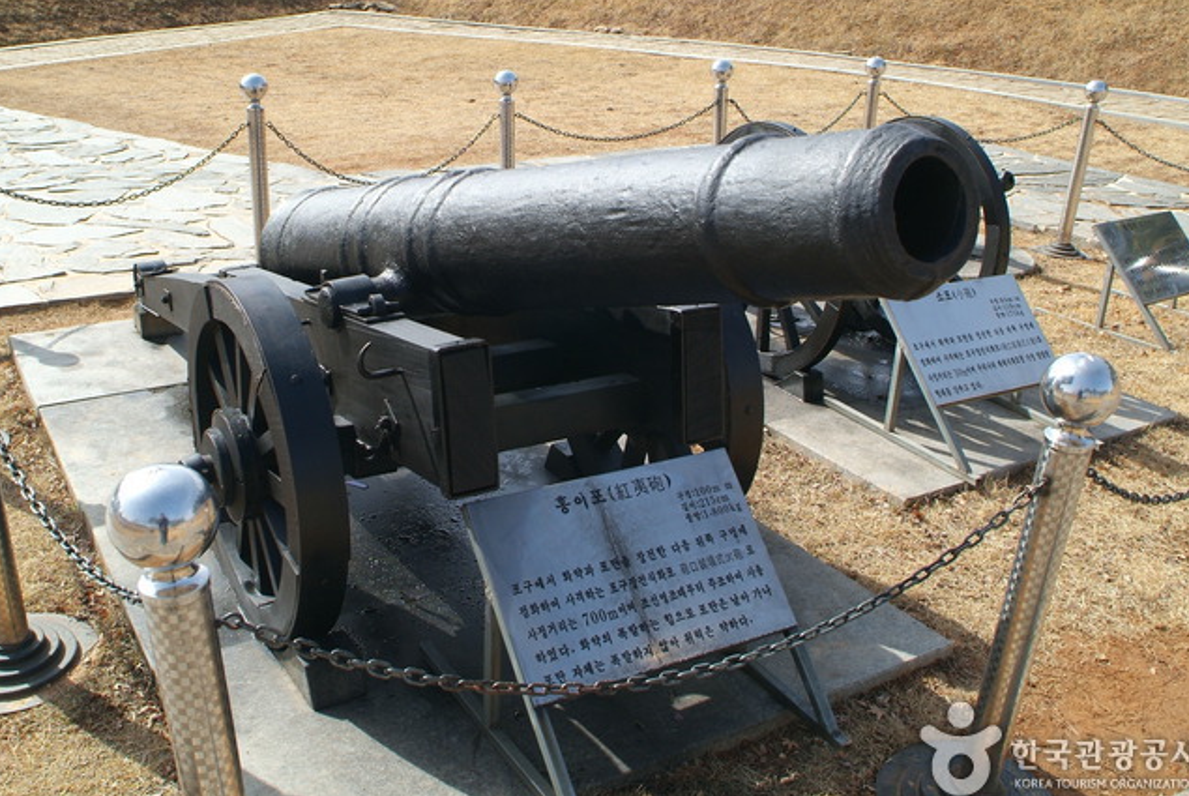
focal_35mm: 33
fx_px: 1091
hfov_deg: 57.2
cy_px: 384
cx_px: 574
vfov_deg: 40.1
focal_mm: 20
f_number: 9.5
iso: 400
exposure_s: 1/350
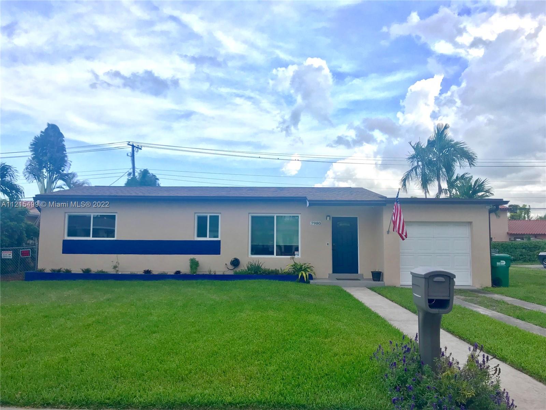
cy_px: 205
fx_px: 442
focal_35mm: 28
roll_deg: -0.5
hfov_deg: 63.4
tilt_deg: +5.0
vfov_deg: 49.7
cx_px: 273
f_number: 1.8
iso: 20
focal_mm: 3.99
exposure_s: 1/647
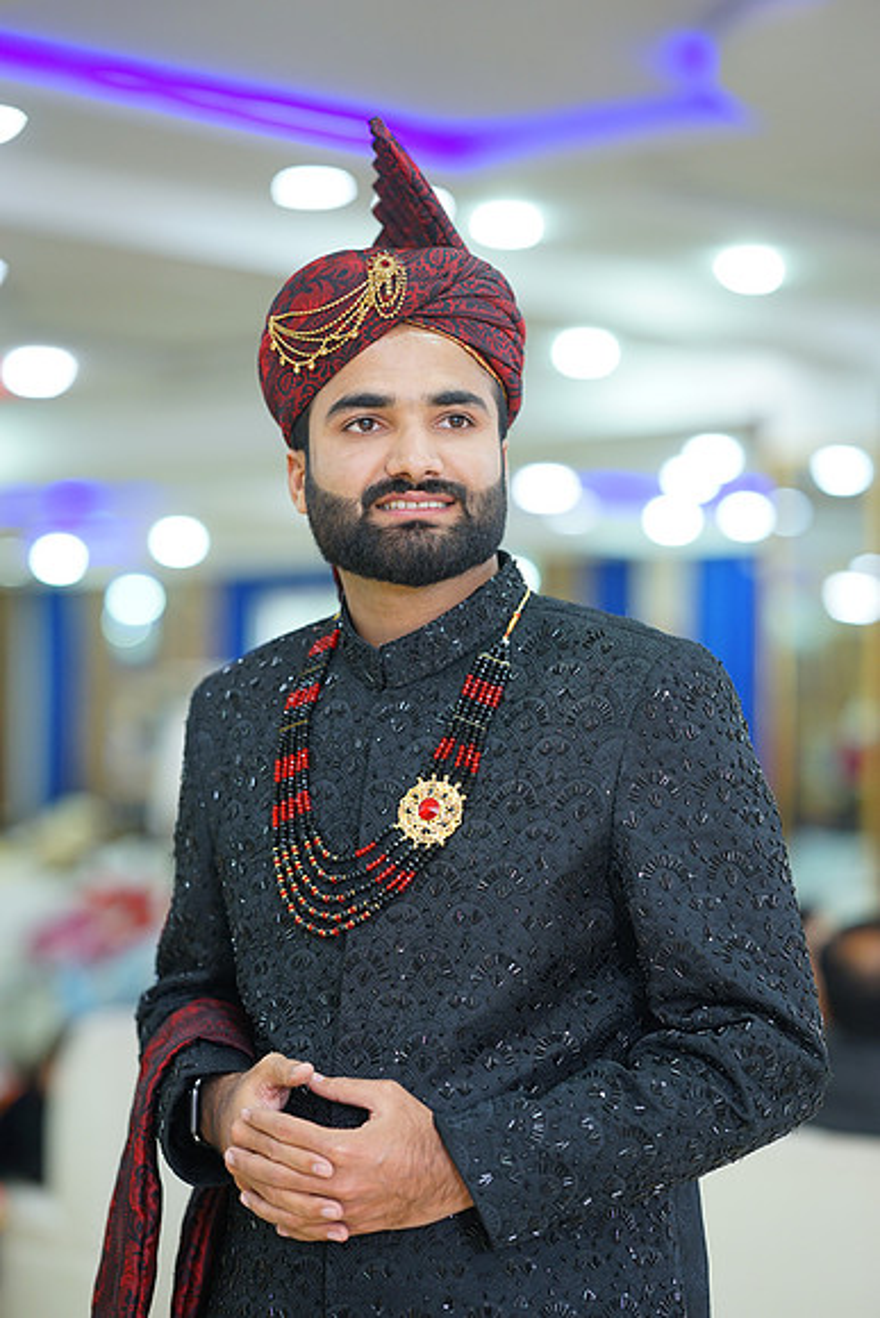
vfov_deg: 23.9
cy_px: 659
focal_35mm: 85
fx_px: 3115
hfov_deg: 16.1
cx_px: 440
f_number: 2
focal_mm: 85
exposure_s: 1/160
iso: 400
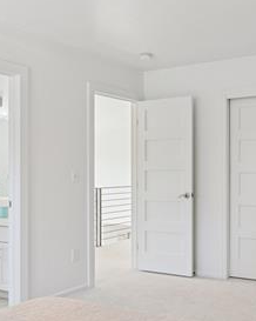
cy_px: 170
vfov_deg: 42.0
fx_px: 417
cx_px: 214
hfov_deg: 32.9
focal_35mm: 44
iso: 400
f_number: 8
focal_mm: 20
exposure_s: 1/20
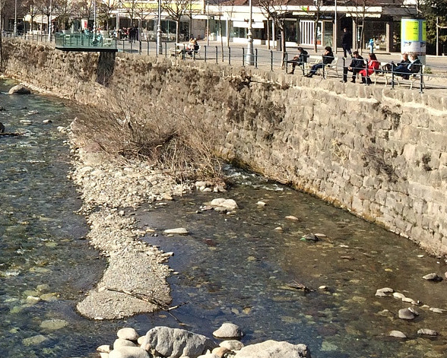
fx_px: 1019
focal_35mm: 77
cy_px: -23
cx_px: -13
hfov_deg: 23.6
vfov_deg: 19.2
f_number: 2.2
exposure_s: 1/2053
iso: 32
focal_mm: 4.15
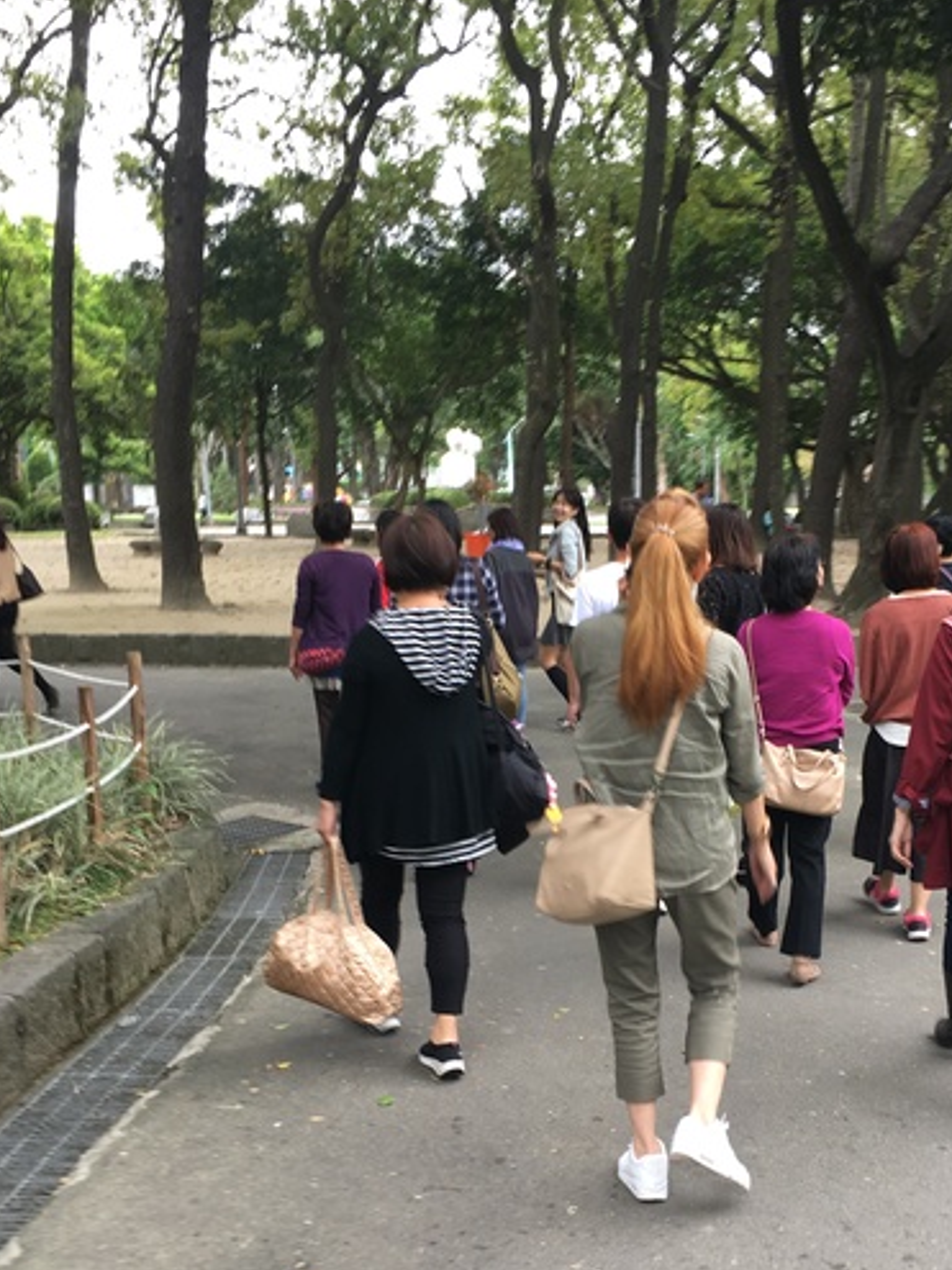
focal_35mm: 41
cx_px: 584
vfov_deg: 45.1
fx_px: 1504
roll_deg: -3.9
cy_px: 844
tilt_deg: -11.8
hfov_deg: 35.0
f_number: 2.2
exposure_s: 1/40
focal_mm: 4.15
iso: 25
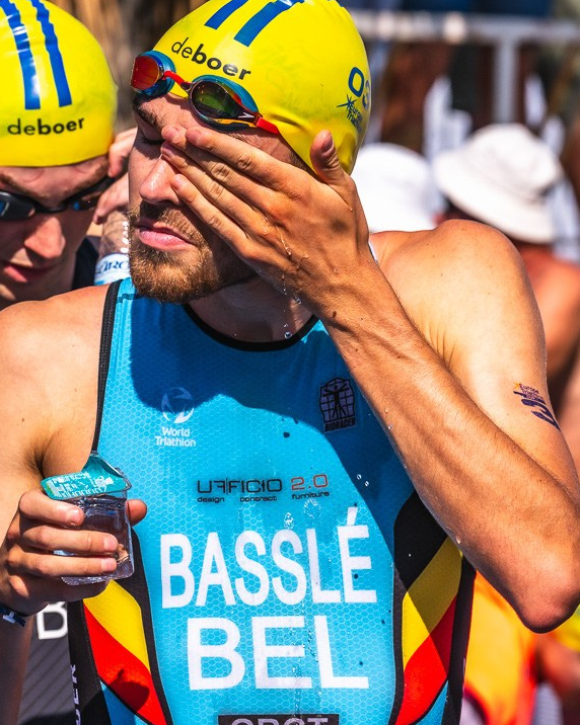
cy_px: 358
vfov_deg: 8.2
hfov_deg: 6.6
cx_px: 189
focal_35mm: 235
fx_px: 5047
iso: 200
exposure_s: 1/2000
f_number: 7.1
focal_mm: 140
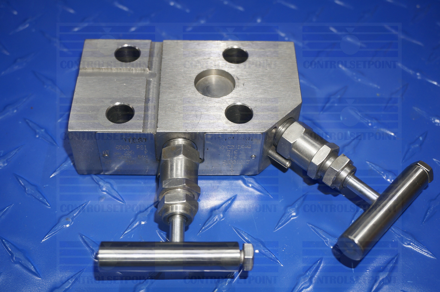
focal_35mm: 46
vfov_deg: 28.8
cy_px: 146
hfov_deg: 42.4
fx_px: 567
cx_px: 220
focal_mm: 31
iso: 250
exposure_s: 1/60
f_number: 5
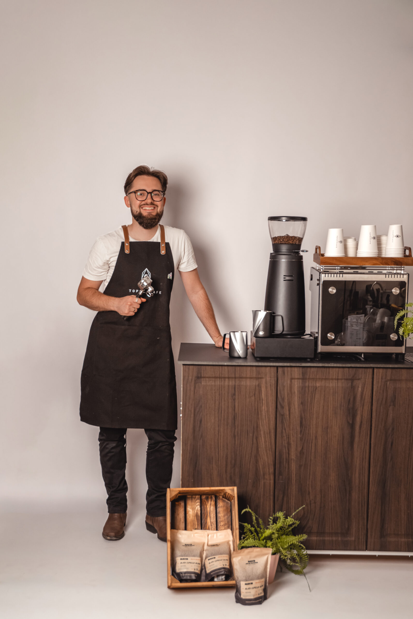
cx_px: 206
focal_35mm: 48
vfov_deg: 41.1
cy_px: 310
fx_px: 826
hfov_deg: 28.1
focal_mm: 48
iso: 500
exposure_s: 1/250
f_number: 4.5
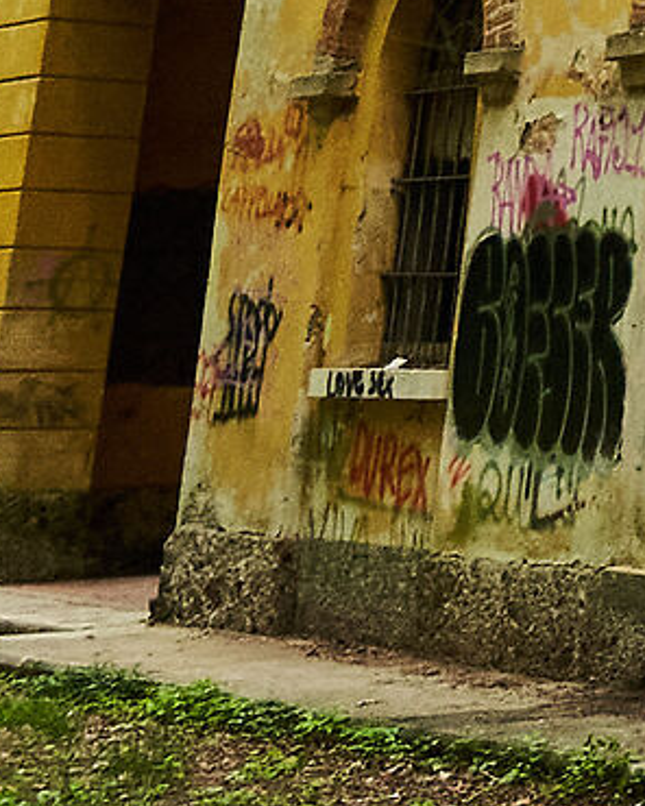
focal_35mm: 140
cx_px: 2077
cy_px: -540
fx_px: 3341
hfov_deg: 8.7
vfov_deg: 12.8
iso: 6400
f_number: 9
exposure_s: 1/180
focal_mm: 15
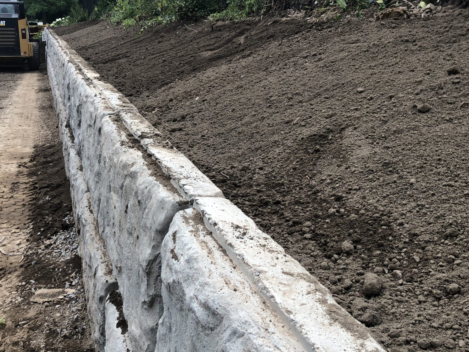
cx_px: 187
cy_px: 189
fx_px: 501
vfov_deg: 38.7
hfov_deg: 49.8
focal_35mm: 37
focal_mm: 4
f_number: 1.8
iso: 25
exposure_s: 1/120
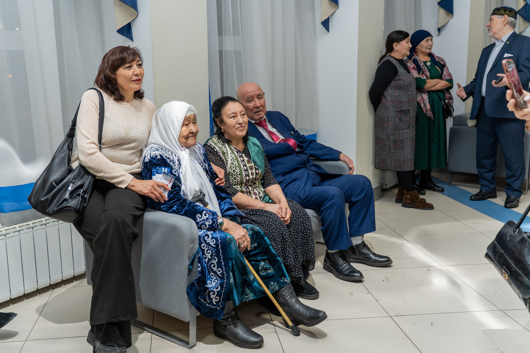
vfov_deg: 38.9
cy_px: 151
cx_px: 220
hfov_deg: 55.6
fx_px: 499
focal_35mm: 34
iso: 1250
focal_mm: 29
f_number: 3.2
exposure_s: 1/160
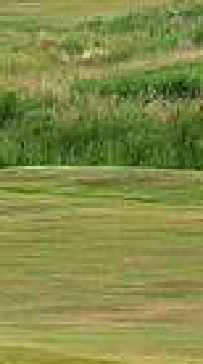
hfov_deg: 2.5
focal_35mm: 485
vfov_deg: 4.5
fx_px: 4670
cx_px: -461
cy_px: 40
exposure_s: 1/1000
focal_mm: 110
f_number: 7.1
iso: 640
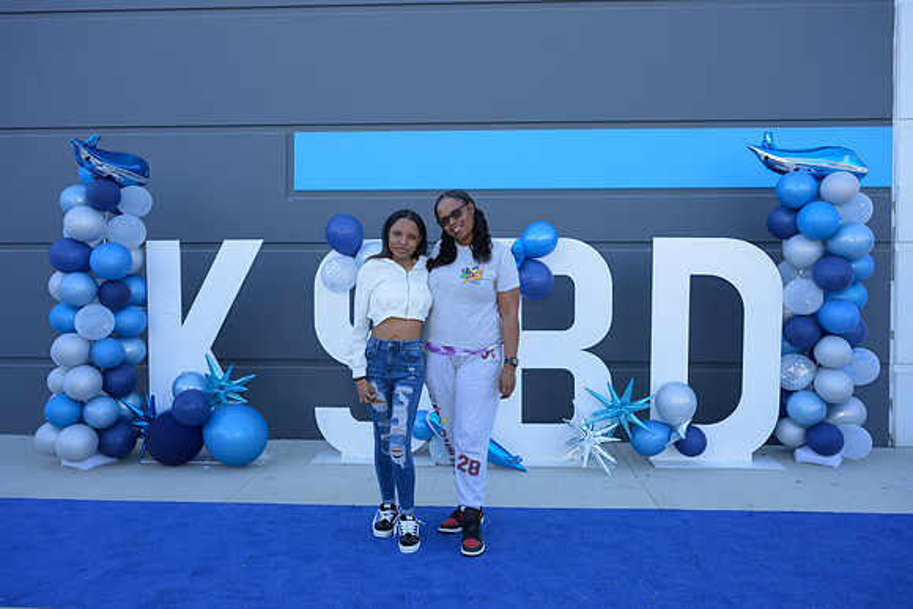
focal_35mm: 28
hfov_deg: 66.4
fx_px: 698
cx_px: 456
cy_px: 304
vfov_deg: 47.2
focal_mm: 27.5
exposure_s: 1/200
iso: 100
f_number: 4
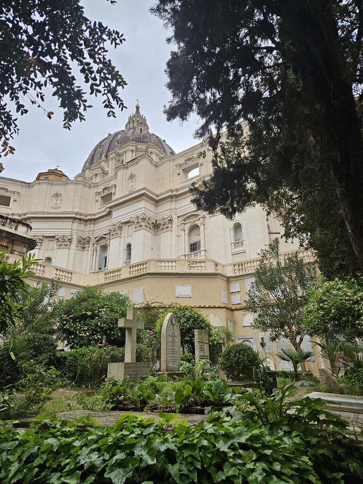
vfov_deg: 73.9
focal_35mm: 23
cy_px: 242
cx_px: 182
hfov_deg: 58.9
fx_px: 322
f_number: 1.8
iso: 25
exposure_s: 1/432
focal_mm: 5.4
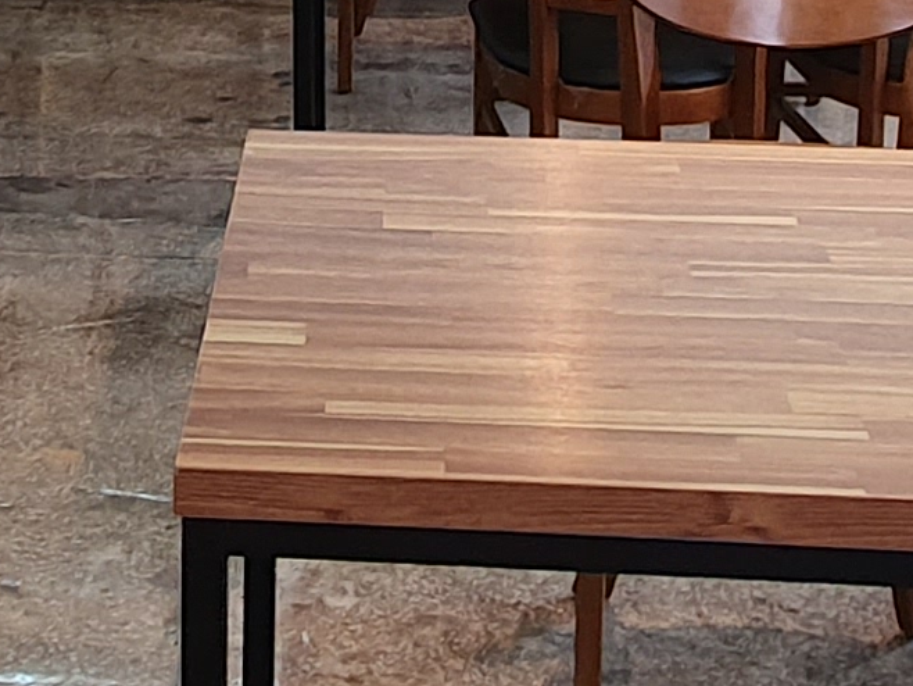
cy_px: -286
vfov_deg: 15.2
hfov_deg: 21.3
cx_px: 182
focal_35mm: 91
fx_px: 2401
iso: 50
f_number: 2.2
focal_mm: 1.8
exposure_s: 1/60
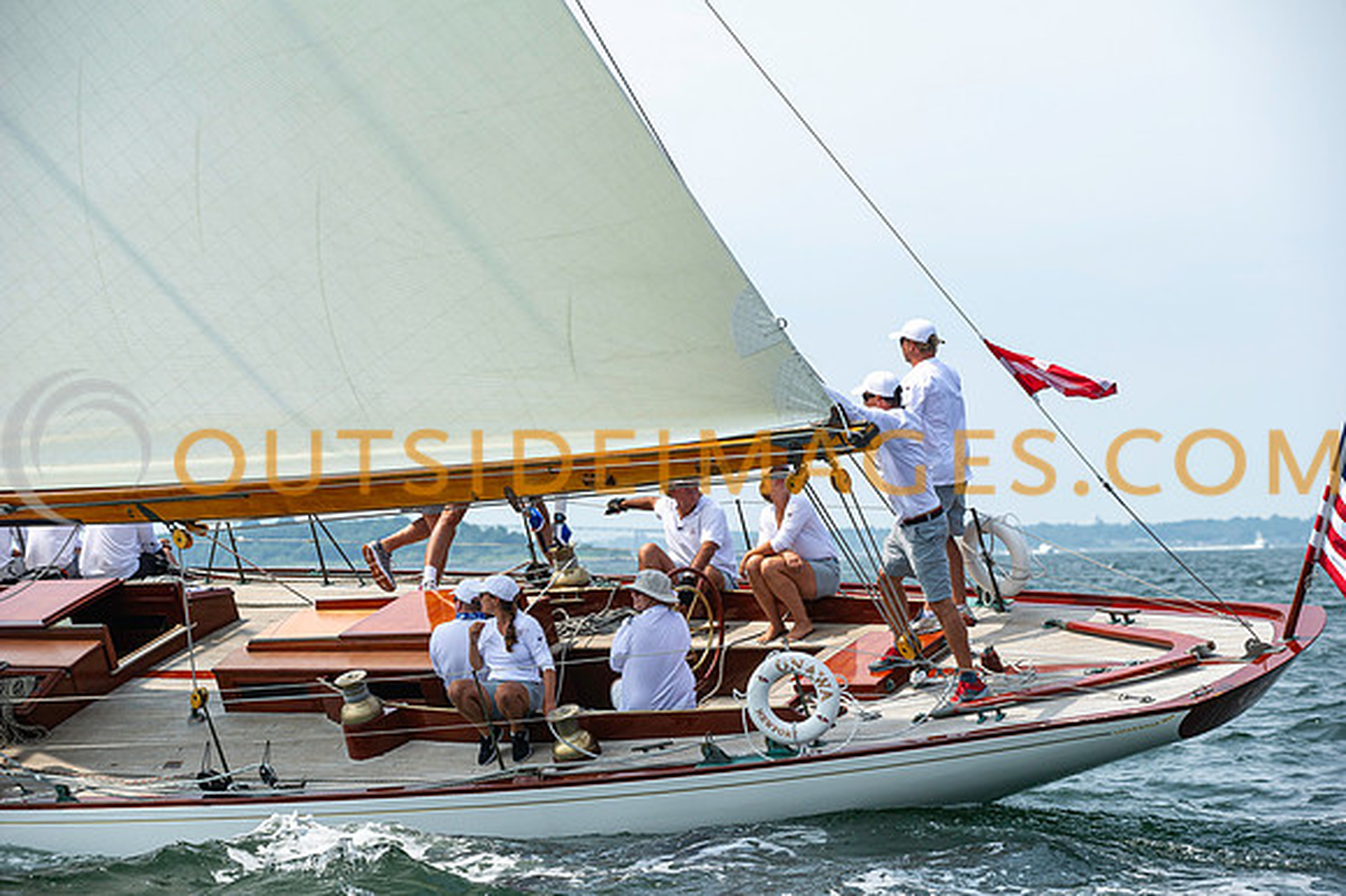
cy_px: 448
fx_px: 5044
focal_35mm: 135
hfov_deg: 15.2
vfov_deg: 10.1
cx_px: 673
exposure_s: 1/1600
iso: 320
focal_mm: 135
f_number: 5.6
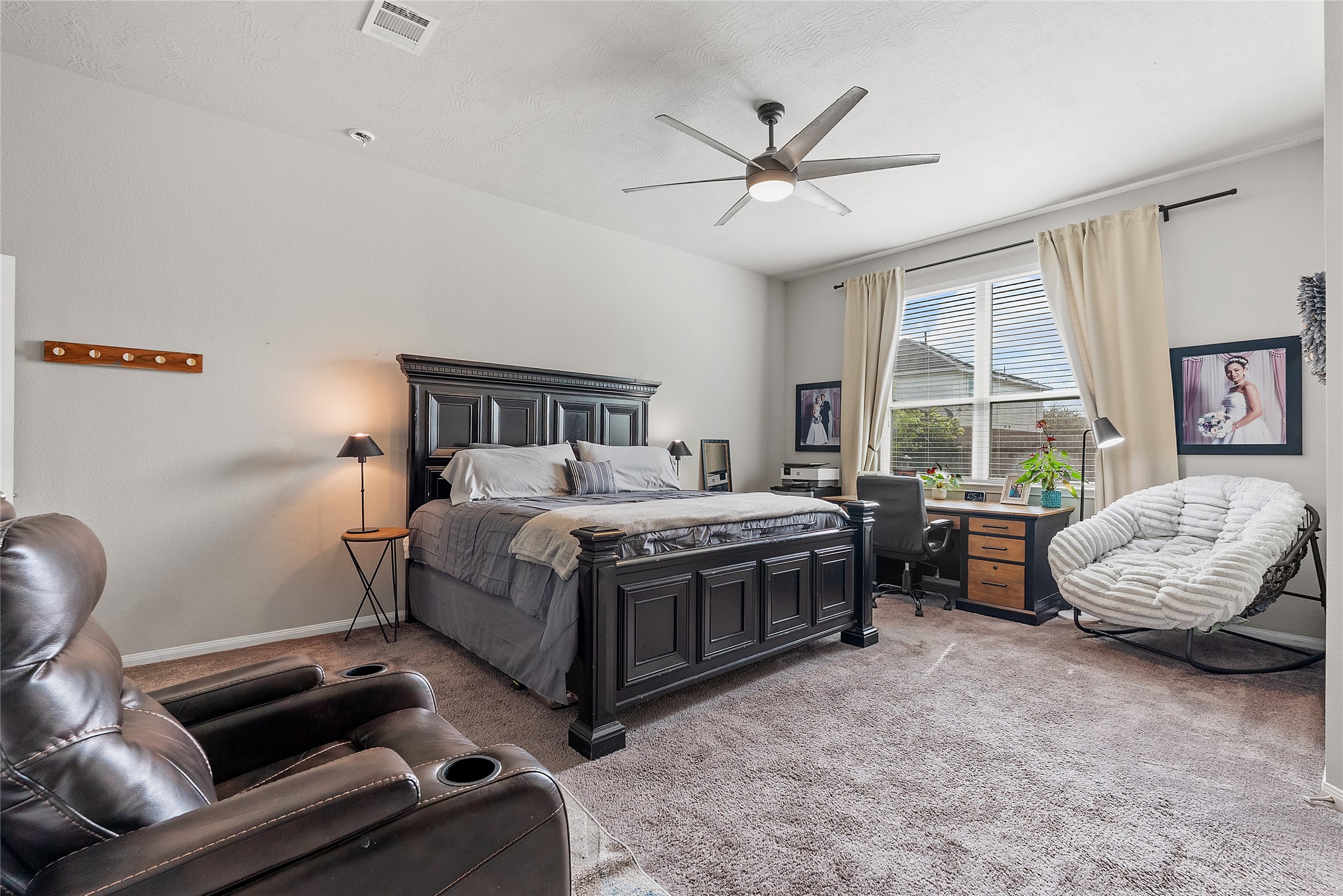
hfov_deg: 95.0
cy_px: 448
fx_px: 616
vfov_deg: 72.1
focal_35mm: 16
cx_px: 672
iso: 1000
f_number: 8
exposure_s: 1/8
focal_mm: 16.5
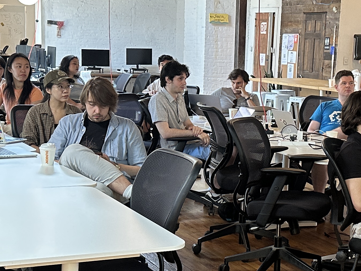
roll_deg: -2.8
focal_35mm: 72
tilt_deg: -6.1
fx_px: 751
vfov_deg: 20.4
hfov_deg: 26.7
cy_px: 152
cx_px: 262
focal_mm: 6.86
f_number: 1.78
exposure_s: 1/60
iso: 250
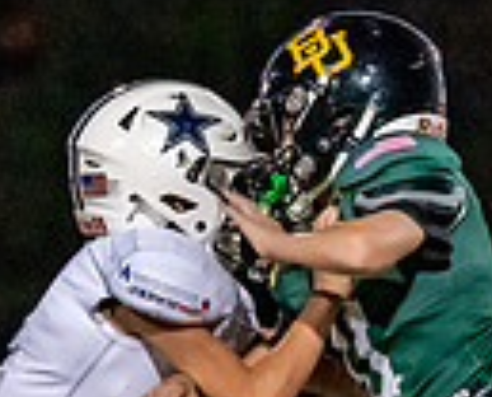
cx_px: 280
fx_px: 17658
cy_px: 512
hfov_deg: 1.6
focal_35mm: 1209
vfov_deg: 1.3
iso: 6400
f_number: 2.8
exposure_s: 1/1000
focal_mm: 200
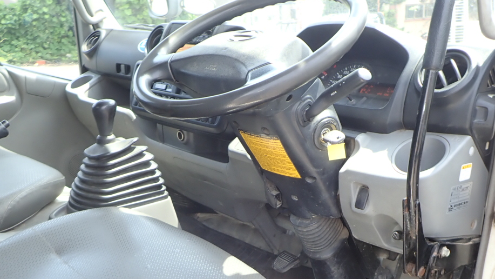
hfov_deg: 52.8
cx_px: 250
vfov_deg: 30.8
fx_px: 499
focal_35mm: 38
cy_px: 197
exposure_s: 1/125
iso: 100
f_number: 2.8
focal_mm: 4.5
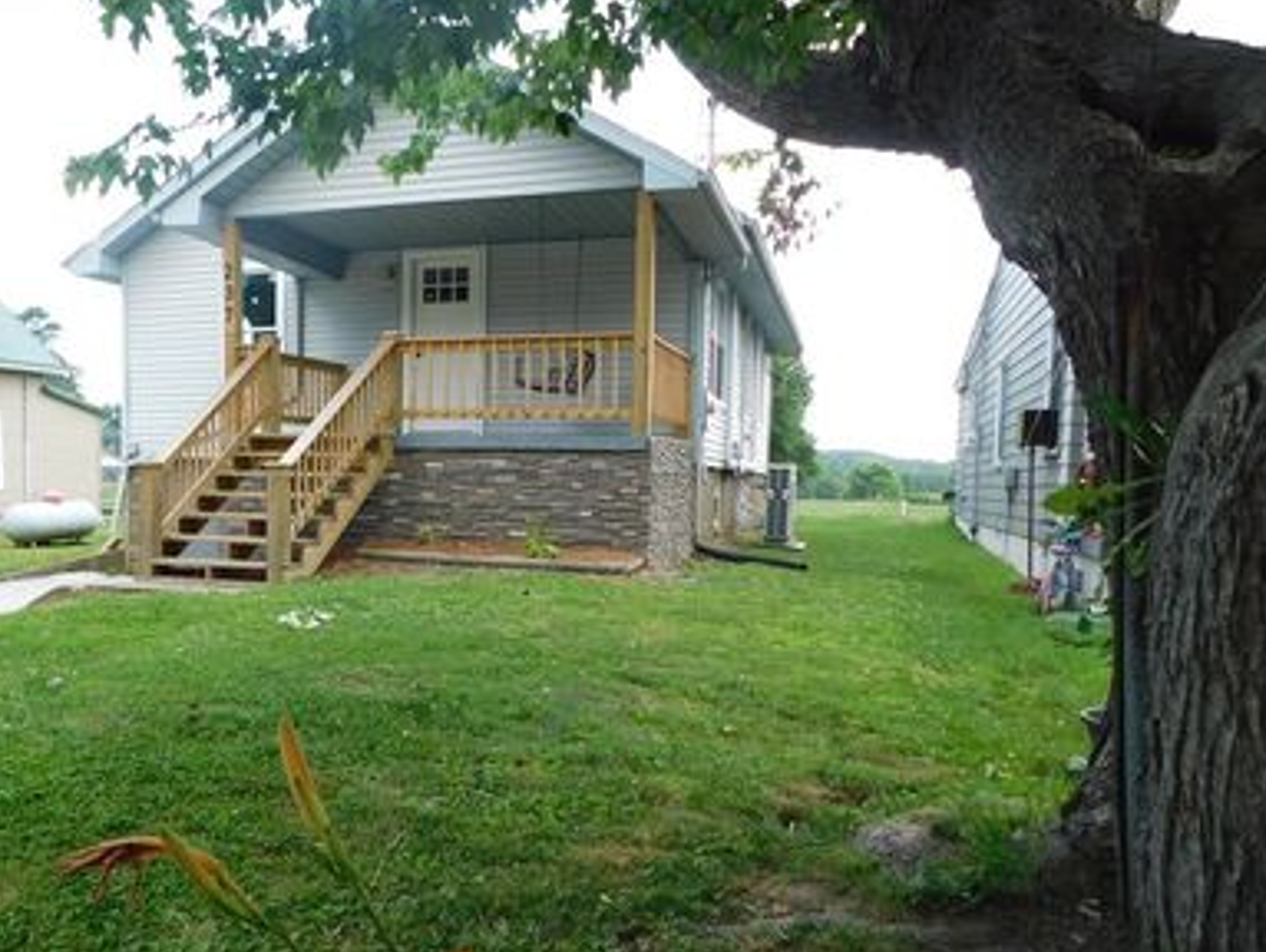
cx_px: 453
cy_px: 580
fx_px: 1098
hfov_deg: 58.9
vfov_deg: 46.6
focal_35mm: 30
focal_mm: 4
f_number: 3
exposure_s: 1/250
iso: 125
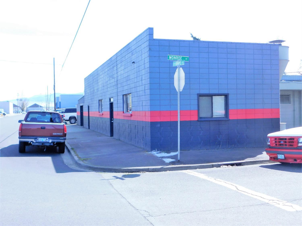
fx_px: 349
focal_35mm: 40
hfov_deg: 46.8
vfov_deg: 35.9
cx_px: 151
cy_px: 113
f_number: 3.6
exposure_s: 1/400
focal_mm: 7.1
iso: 125
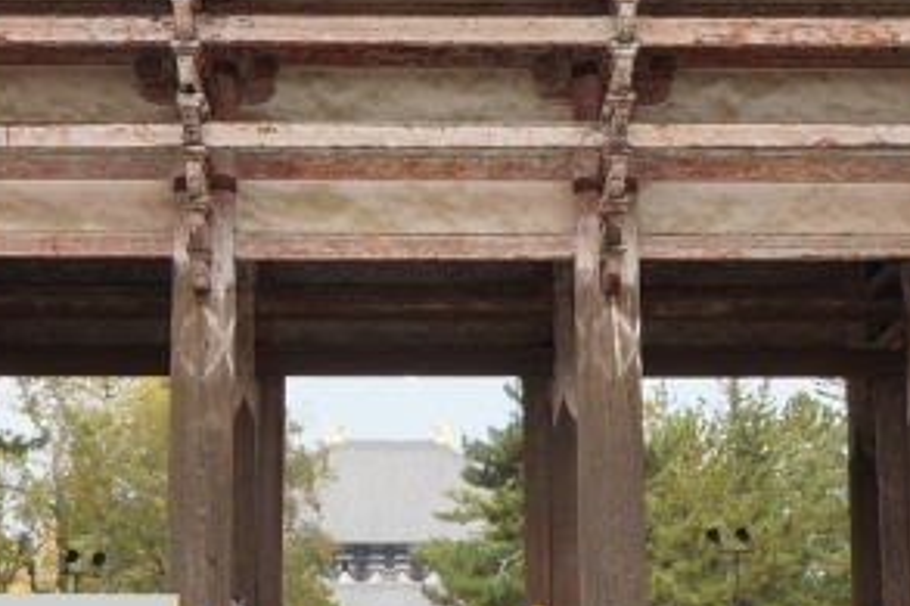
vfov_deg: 14.8
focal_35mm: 92
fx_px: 2324
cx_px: 416
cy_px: 190
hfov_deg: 22.1
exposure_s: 1/250
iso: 200
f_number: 8
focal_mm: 18
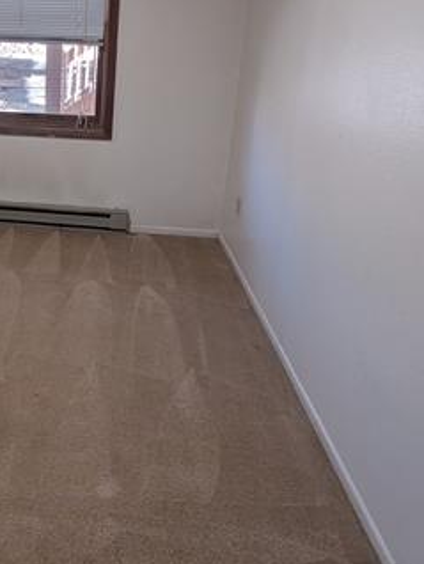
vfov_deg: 58.9
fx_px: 473
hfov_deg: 43.3
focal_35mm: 29
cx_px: 28
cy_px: 153
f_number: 1.7
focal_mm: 2.02
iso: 144
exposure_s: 1/120
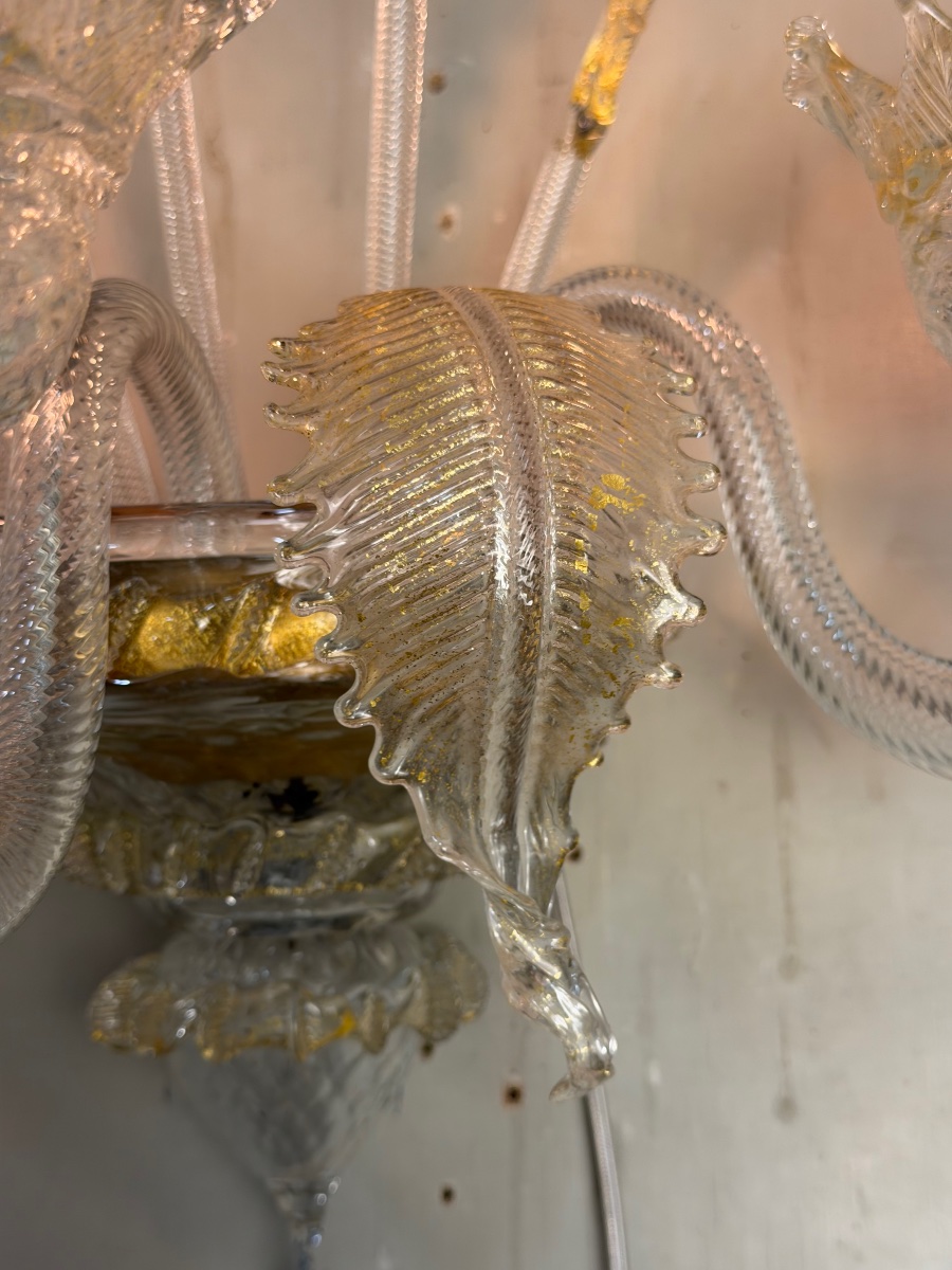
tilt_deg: +12.3
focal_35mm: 48
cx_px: 476
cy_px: 635
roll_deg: +0.4
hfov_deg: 30.3
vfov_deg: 39.7
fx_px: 1760
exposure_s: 1/50
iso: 50
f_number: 1.78
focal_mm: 6.76
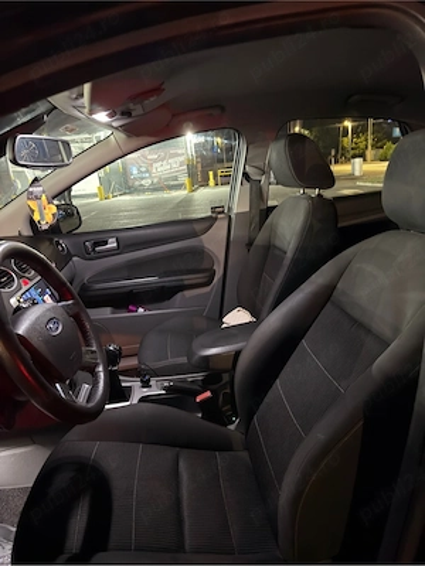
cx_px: 212
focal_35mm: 24
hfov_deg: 56.8
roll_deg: +5.8
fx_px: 393
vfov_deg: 71.6
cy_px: 283
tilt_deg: -14.4
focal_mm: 6.76
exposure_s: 1/17
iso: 1600
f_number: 1.78
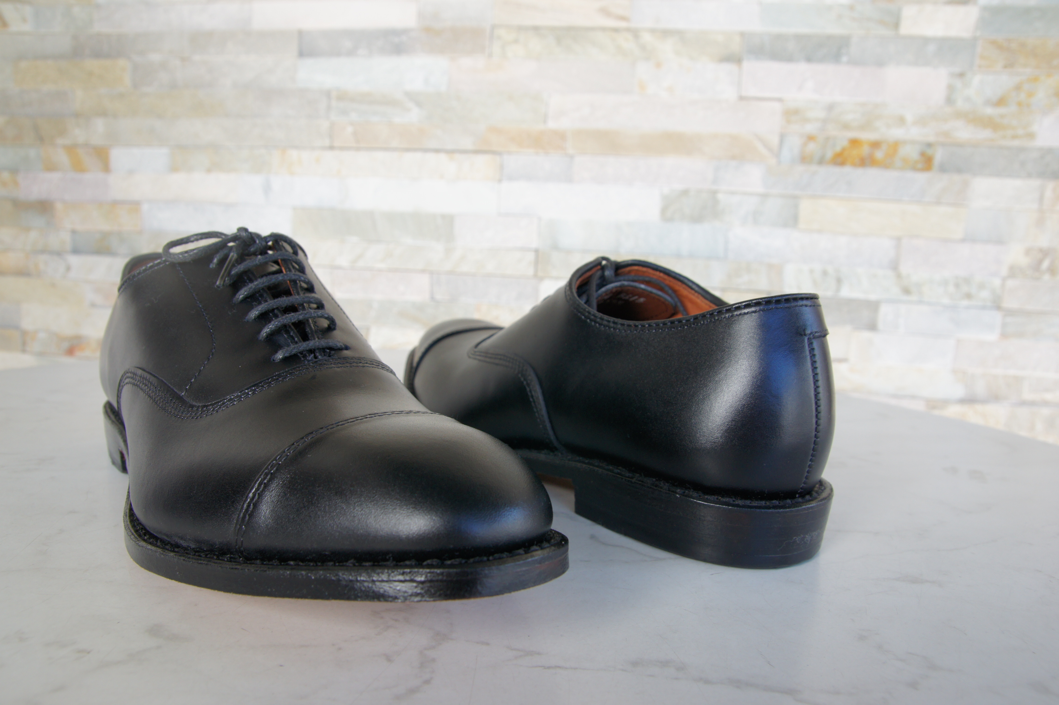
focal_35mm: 26
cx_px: 530
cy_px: 352
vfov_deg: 50.4
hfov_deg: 70.5
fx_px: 750
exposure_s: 1/60
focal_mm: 17
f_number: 7.1
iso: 200
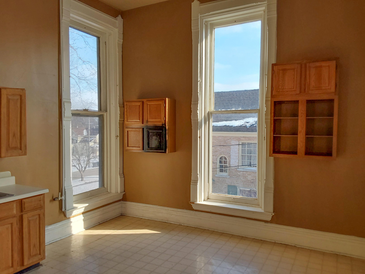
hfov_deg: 63.4
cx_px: 182
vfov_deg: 49.7
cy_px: 137
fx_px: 295
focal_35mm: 28
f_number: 1.9
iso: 50
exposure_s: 1/612
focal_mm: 2.91
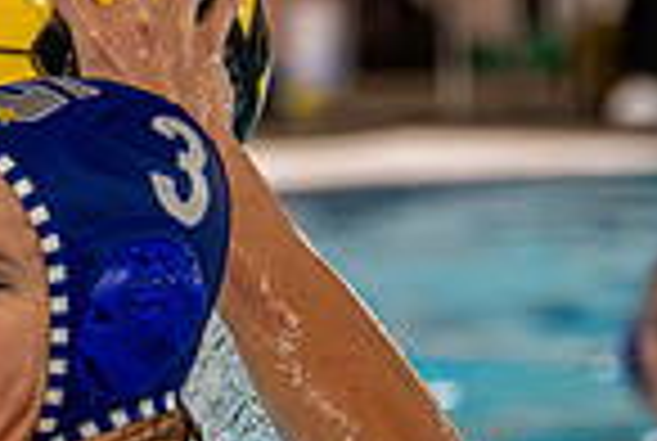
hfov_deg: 2.2
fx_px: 16788
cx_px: -229
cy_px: 207
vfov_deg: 1.5
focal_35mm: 918
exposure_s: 1/1000
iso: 8000
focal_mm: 150
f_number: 4
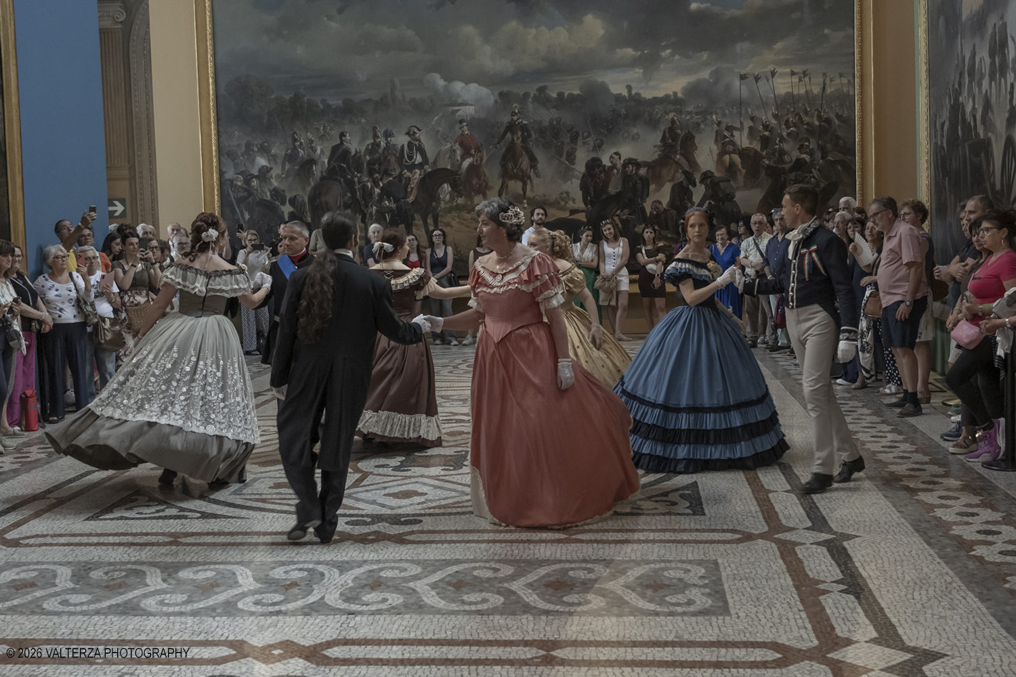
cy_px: 338
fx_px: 1157
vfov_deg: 32.6
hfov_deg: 47.4
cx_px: 508
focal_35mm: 41
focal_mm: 27.5
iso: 2500
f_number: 4
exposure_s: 1/125
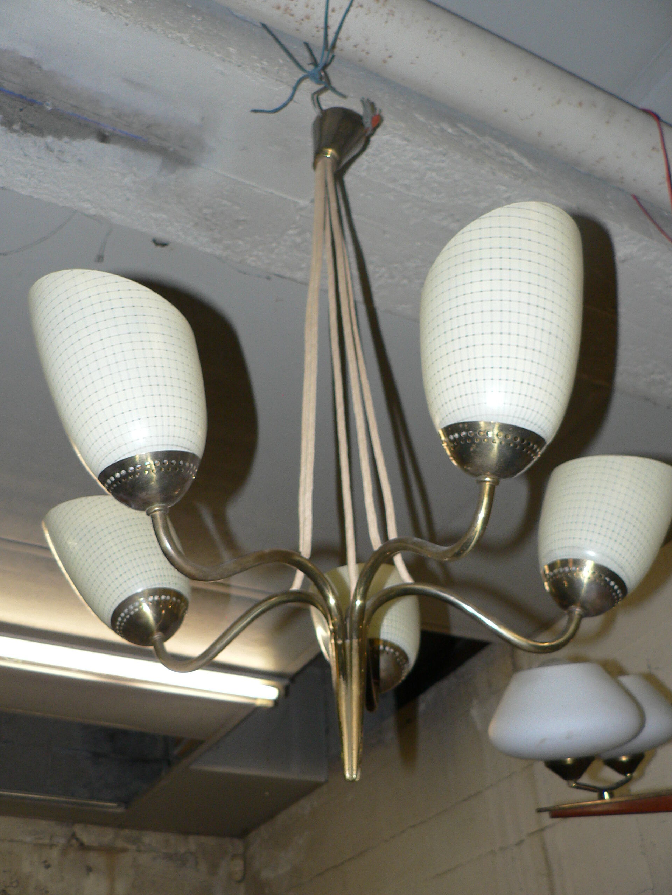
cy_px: 448
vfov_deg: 51.4
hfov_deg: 39.7
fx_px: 932
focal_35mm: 36
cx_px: 336
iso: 100
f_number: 2.8
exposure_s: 1/60
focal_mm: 6
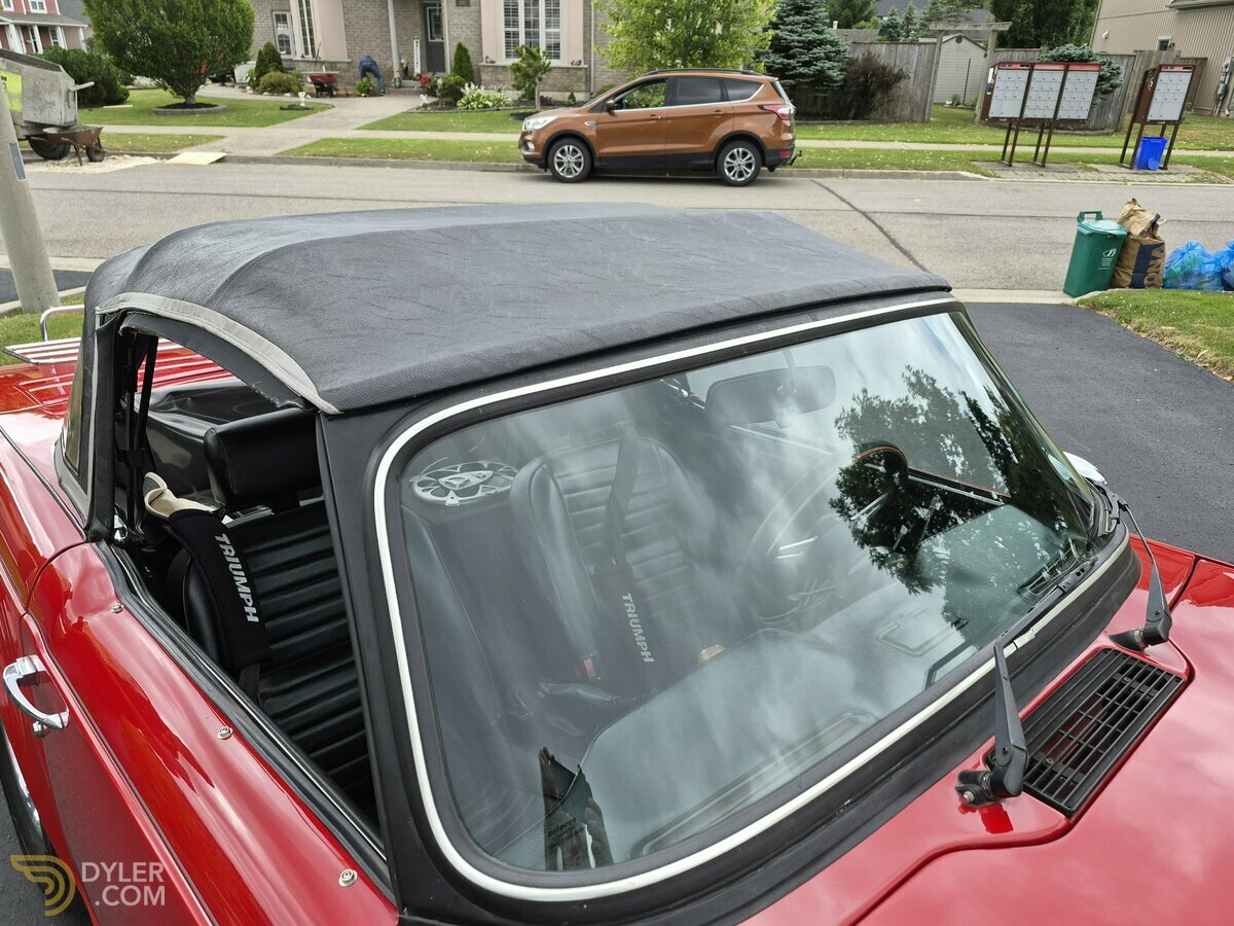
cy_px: 463
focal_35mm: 23
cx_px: 617
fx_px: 820
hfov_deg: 73.9
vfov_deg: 58.9
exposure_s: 1/1096
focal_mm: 5.4
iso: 80
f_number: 1.8
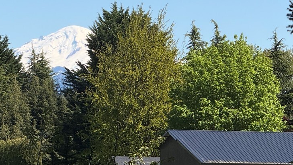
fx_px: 2230
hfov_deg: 7.5
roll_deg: -0.9
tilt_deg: +3.7
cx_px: 93
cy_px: 22
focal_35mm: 287
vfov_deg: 4.2
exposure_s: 1/2611
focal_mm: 15.66
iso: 64
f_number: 2.8
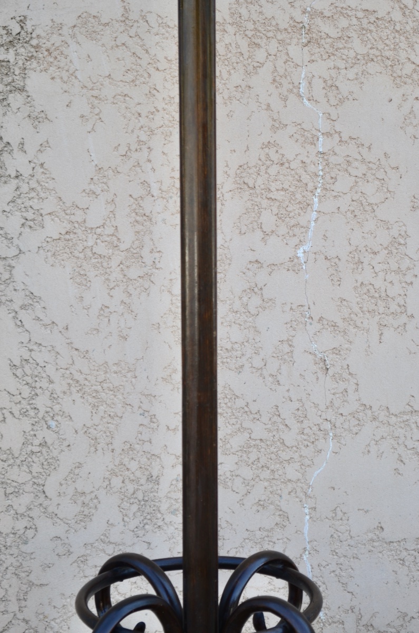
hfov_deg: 16.5
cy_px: 316
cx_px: 210
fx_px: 1446
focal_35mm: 82
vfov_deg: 24.7
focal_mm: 55
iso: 100
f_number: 5.6
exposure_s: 1/60
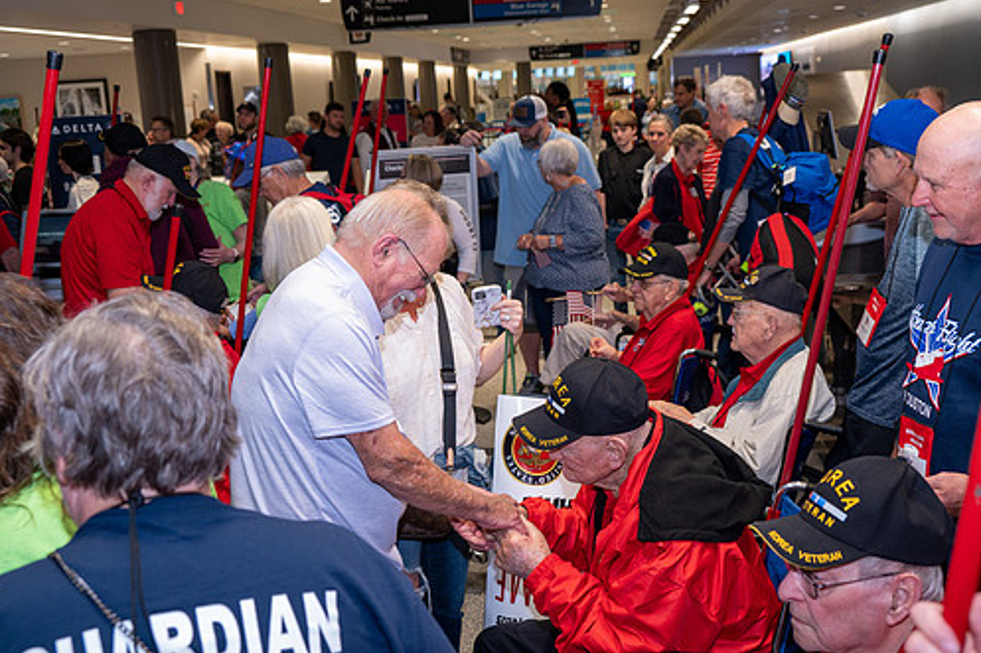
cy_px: 339
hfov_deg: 46.4
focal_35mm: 42
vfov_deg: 31.9
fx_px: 1144
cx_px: 521
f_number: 4.8
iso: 1250
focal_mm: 36
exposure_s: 1/60
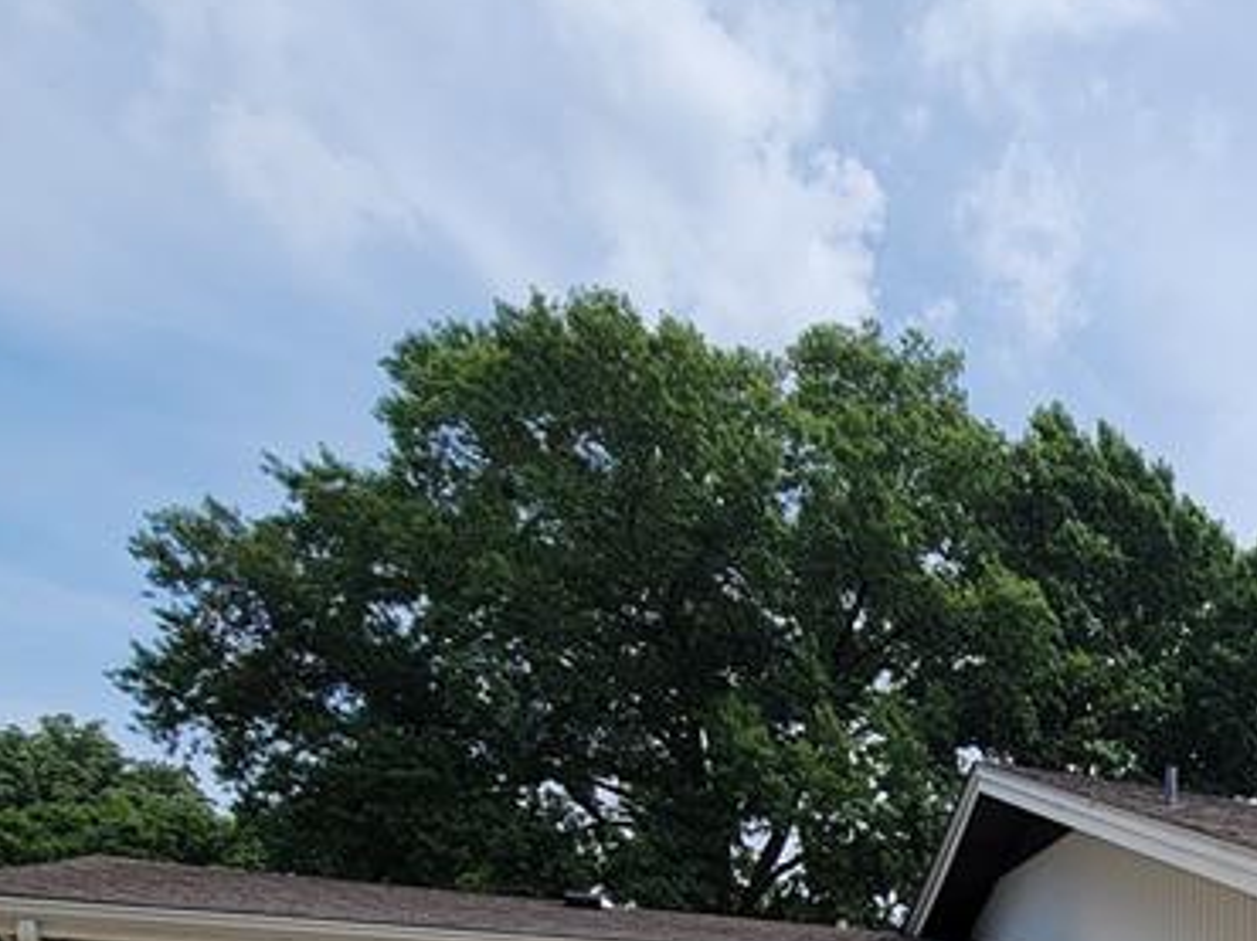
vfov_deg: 31.8
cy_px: 1175
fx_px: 1306
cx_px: 1325
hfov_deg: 42.4
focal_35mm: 36
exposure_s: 1/1941
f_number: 2.2
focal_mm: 2.2
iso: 50
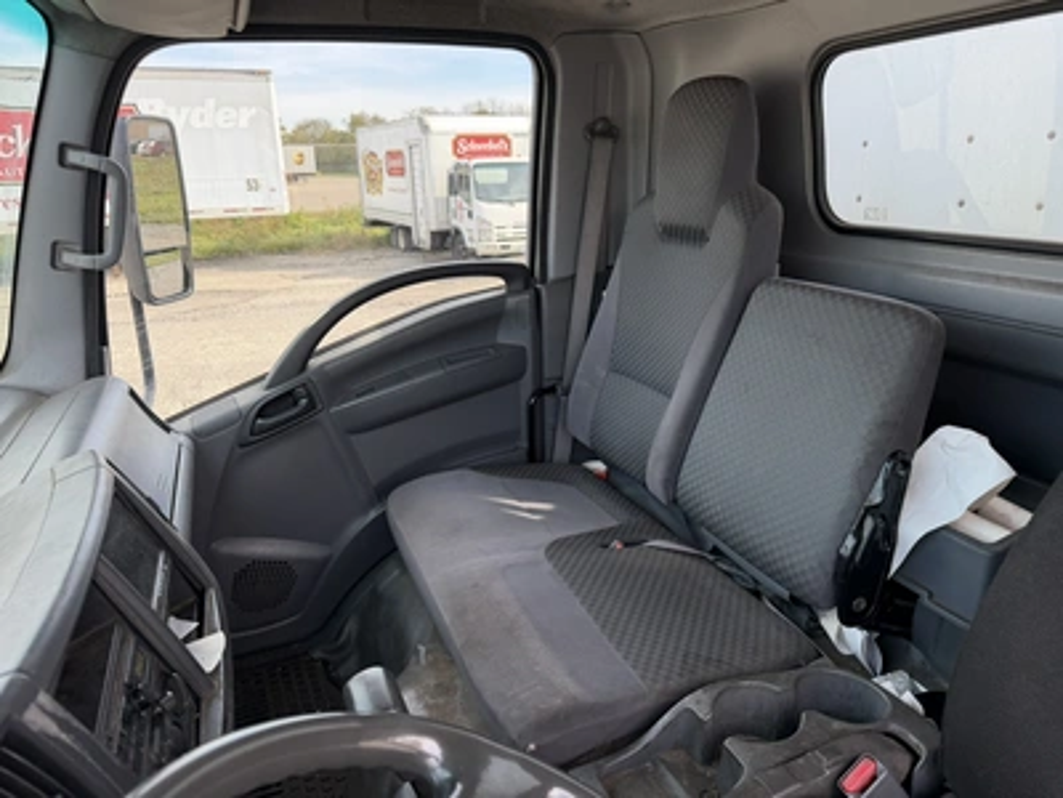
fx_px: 737
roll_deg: +0.2
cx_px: 532
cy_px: 399
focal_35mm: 24
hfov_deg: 71.6
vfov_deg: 56.8
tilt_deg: -19.5
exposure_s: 1/967
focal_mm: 6.76
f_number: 1.78
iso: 100
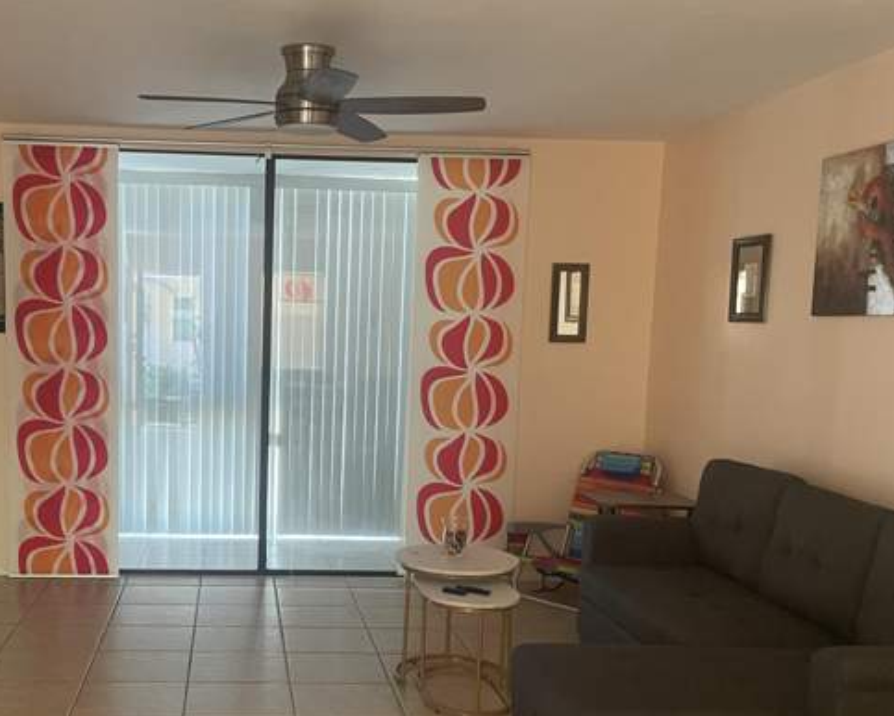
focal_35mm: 42
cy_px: 463
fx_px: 1112
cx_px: 285
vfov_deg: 35.4
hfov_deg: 43.1
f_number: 1.6
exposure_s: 1/40
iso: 500
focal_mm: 4.2
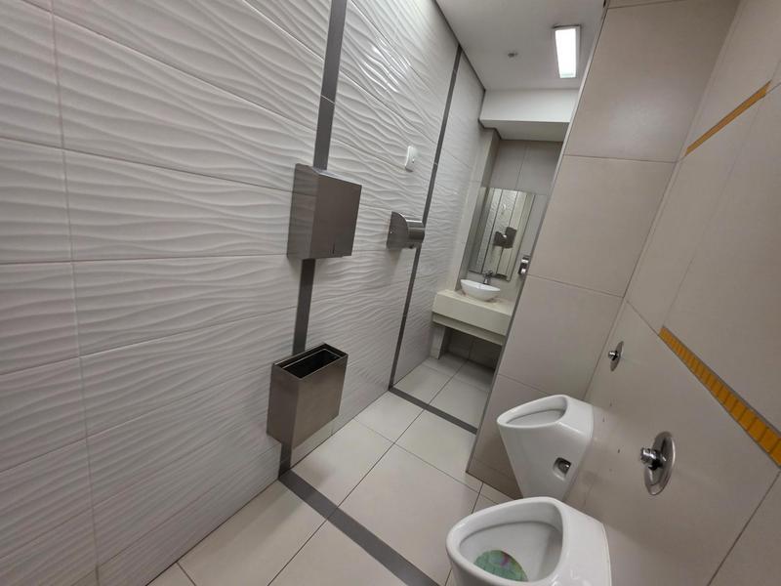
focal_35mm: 13
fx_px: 293
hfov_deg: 106.2
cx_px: 390
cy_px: 293
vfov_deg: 89.9
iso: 250
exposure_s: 1/50
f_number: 1.9
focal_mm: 2.2
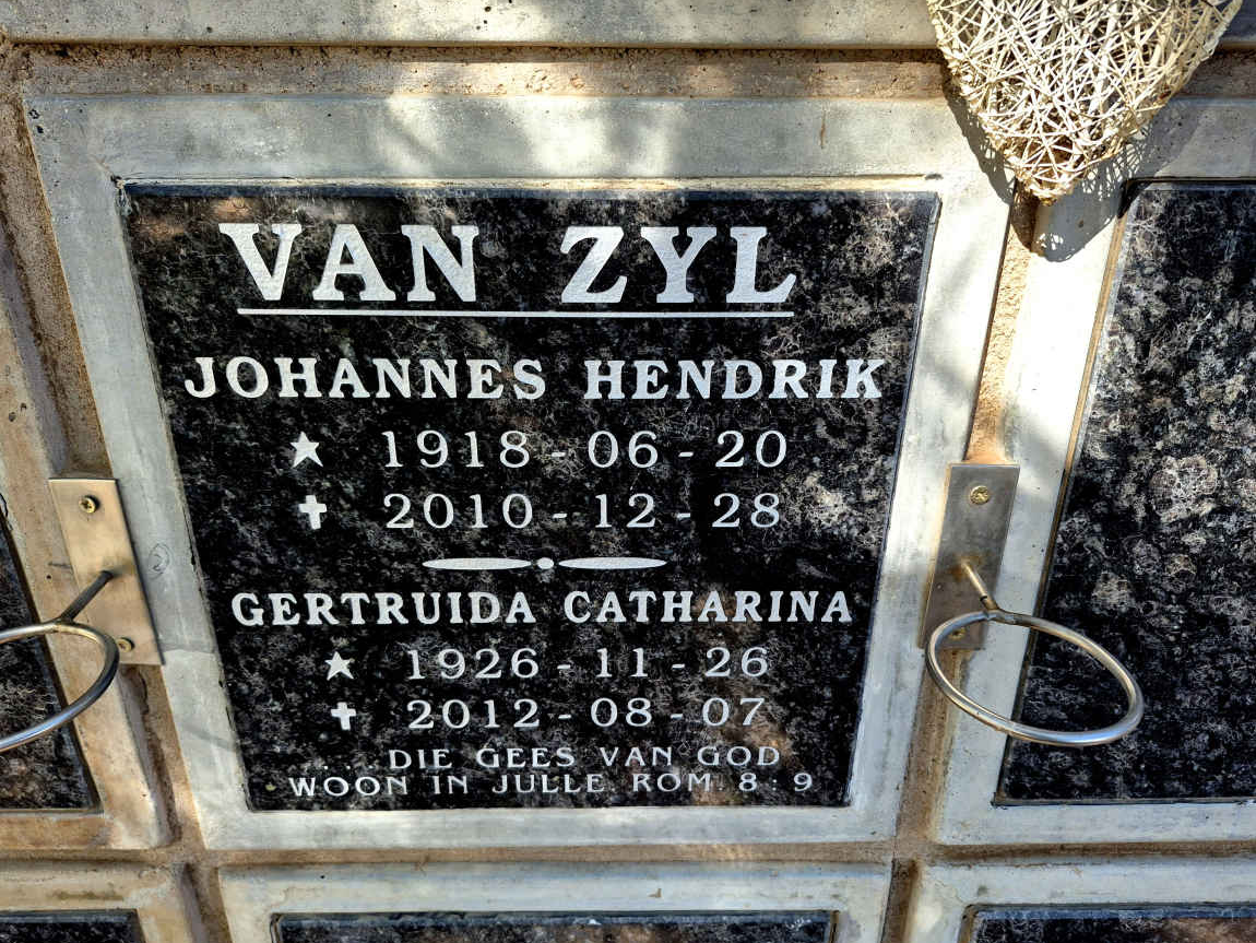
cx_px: 612
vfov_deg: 56.8
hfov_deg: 71.6
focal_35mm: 24
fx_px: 871
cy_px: 488
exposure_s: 1/180
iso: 64
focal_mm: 5.4
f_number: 1.8
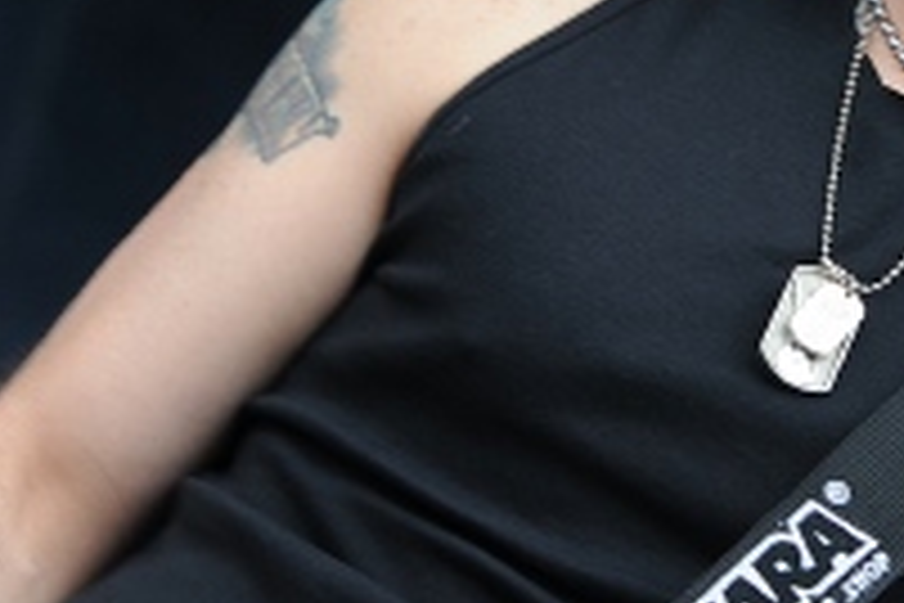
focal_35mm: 401
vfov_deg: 3.4
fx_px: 10069
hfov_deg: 5.1
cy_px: 218
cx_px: 585
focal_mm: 112
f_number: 5.6
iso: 200
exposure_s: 1/250
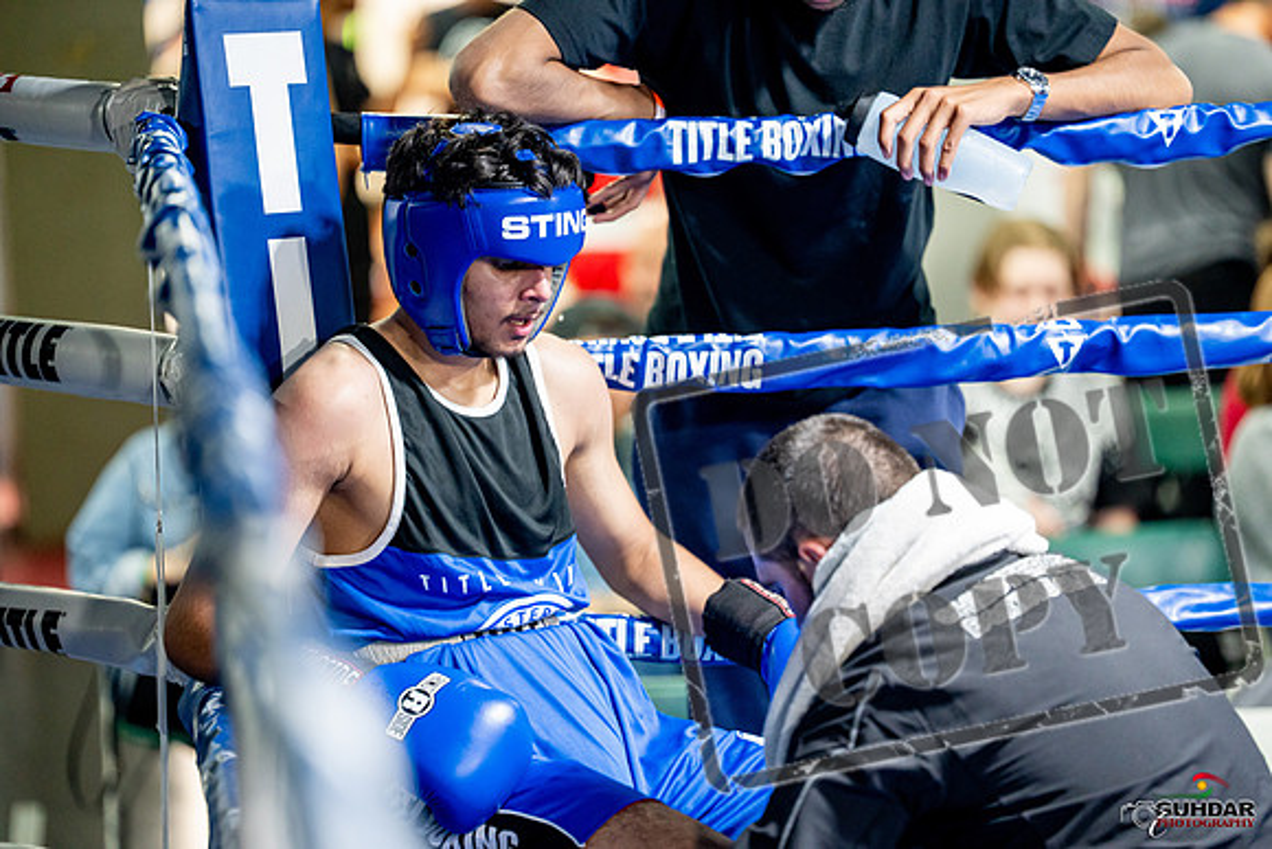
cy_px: 424
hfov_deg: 13.7
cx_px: 636
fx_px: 5301
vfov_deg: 9.2
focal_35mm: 150
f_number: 2
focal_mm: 150
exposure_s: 1/250
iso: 4000
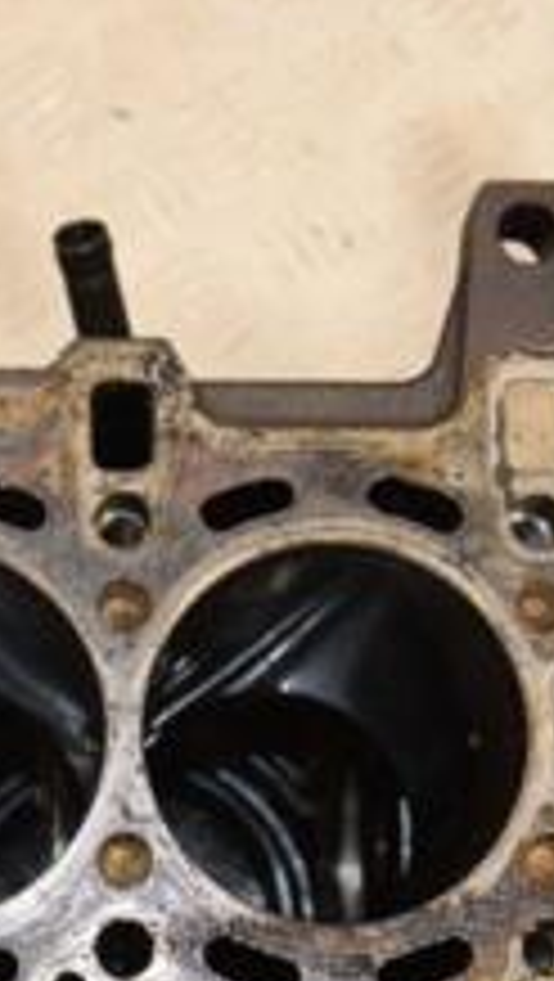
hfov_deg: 12.7
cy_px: 788
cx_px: 90
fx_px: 2475
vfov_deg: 22.1
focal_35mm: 95
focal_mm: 22
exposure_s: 1/200
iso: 1600
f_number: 5.6
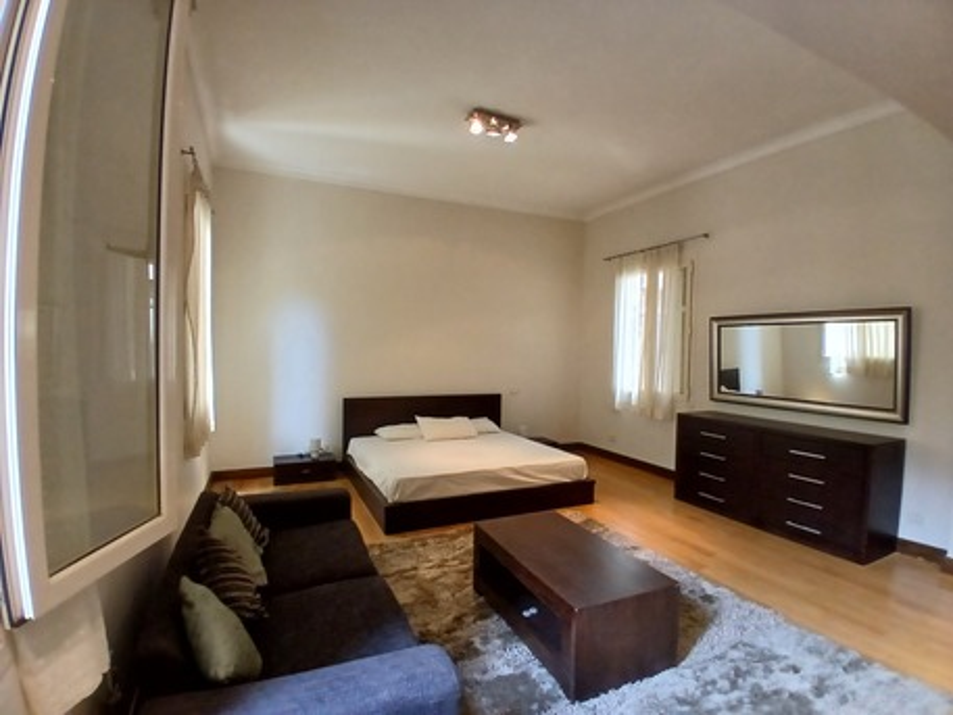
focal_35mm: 17
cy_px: 358
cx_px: 476
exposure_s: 1/33.3
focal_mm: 1.4
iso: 200
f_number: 2.2
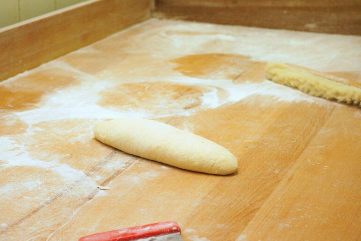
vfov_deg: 17.5
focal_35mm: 78
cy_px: 152
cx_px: 173
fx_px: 782
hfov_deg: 26.0
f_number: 6.3
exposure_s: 1/200
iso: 4000
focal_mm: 59
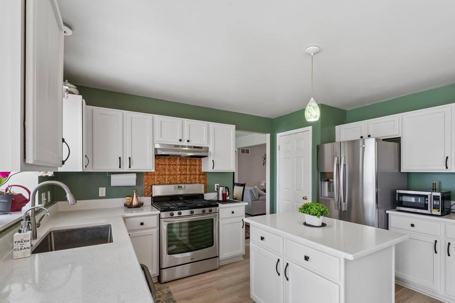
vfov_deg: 70.1
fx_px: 215
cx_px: 256
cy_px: 174
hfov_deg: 92.8
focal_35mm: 17
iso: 400
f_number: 13
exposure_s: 1/10
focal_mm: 14
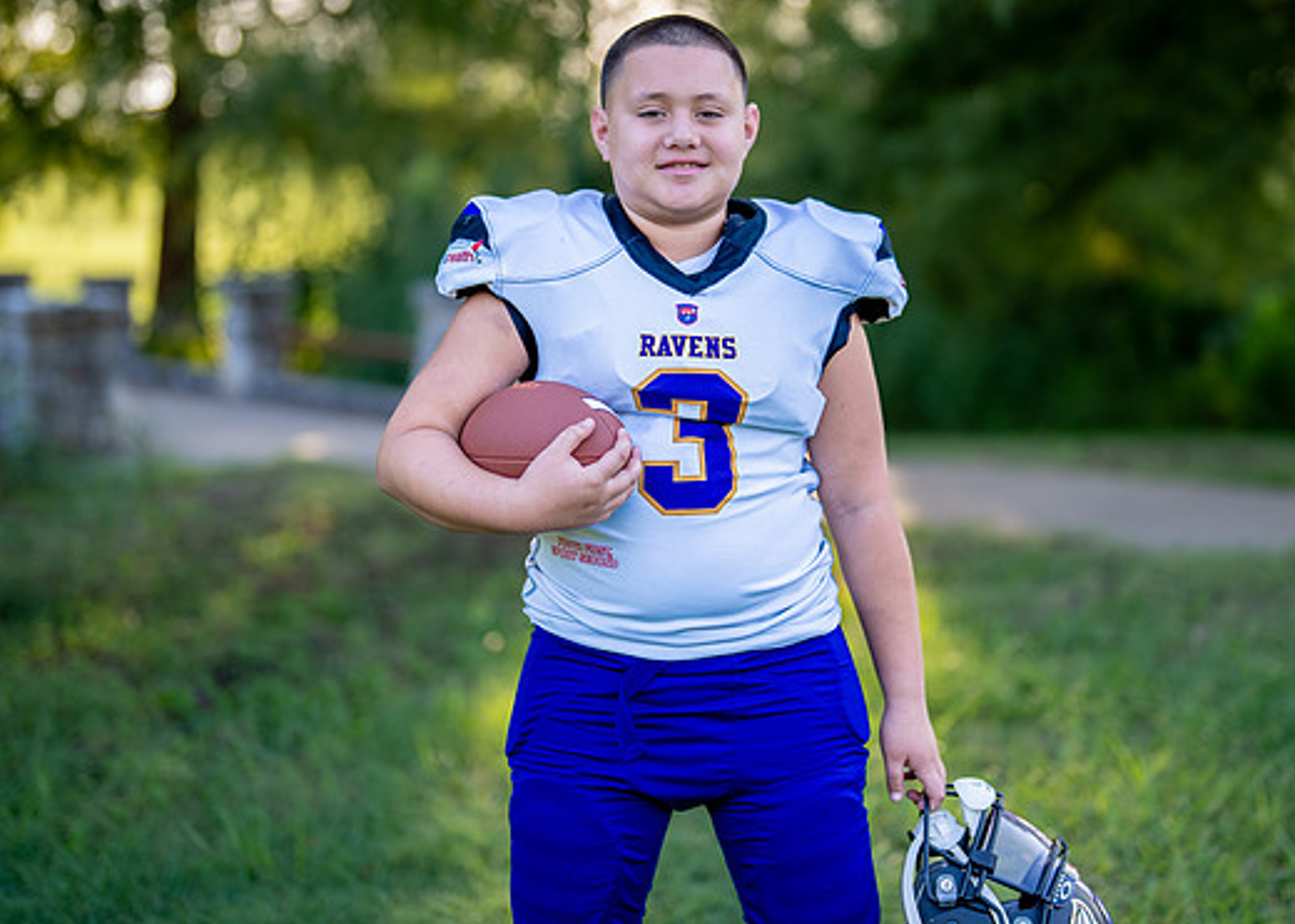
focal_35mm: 71
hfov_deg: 27.8
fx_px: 2610
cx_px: 714
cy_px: 378
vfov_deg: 20.1
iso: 125
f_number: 1.2
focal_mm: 50
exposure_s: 1/1250
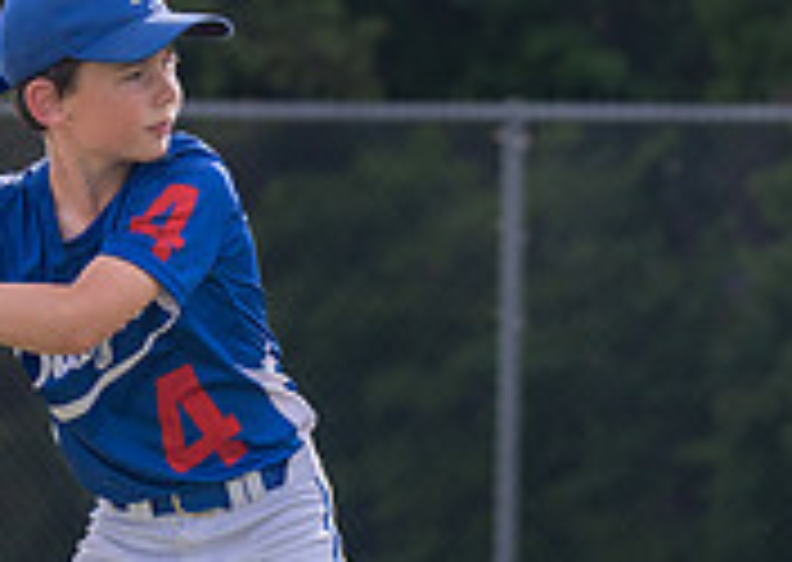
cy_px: 357
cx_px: 93
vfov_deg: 4.3
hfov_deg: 6.0
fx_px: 7566
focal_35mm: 337
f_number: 2.8
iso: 100
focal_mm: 81
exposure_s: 1/1600
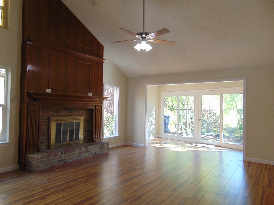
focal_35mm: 25
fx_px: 198
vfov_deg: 54.9
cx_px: 137
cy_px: 102
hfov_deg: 69.4
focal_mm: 4.5
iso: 80
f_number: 3
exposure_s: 1/30
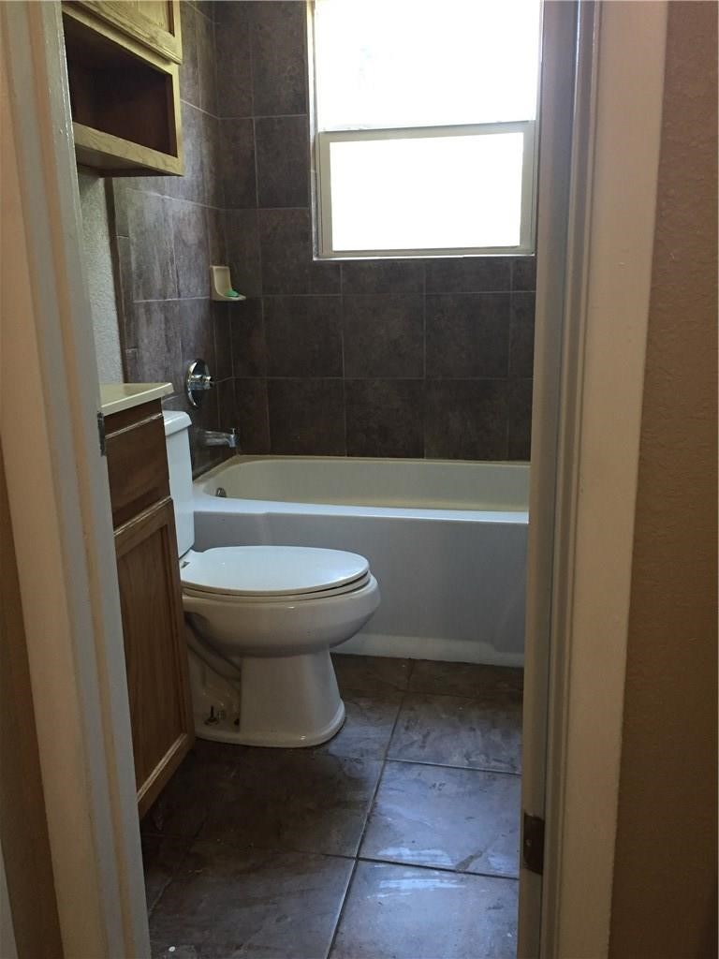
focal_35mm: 29
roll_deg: +0.4
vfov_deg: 61.7
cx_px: 360
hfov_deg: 48.2
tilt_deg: -15.0
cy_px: 480
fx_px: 803
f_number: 2.2
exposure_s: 1/30
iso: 125
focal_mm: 4.15
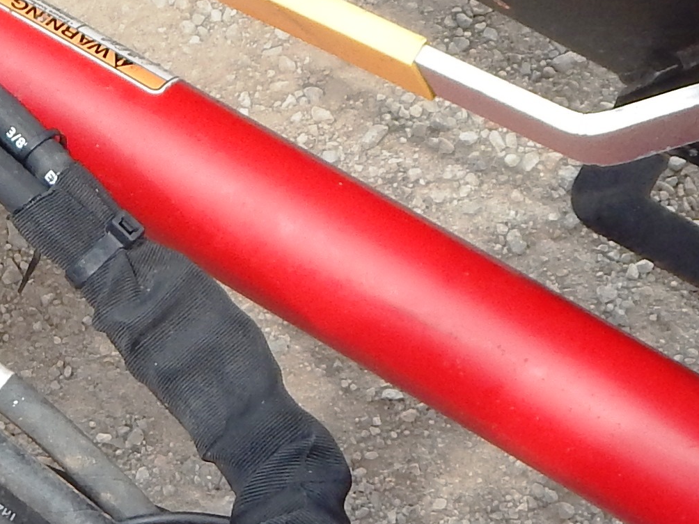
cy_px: 148
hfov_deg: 19.0
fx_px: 2039
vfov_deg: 14.6
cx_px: 43
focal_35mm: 101
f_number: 3
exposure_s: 1/400
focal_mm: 4
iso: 125
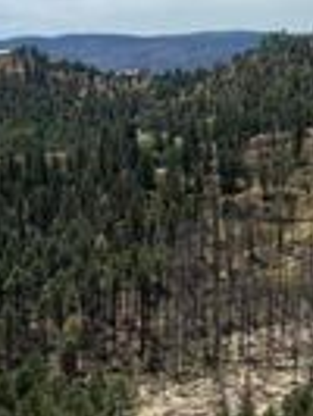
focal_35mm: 130
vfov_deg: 13.8
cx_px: -254
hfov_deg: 10.7
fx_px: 1565
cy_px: 712
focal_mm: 5.7
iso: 50
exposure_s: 1/5076
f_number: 1.5
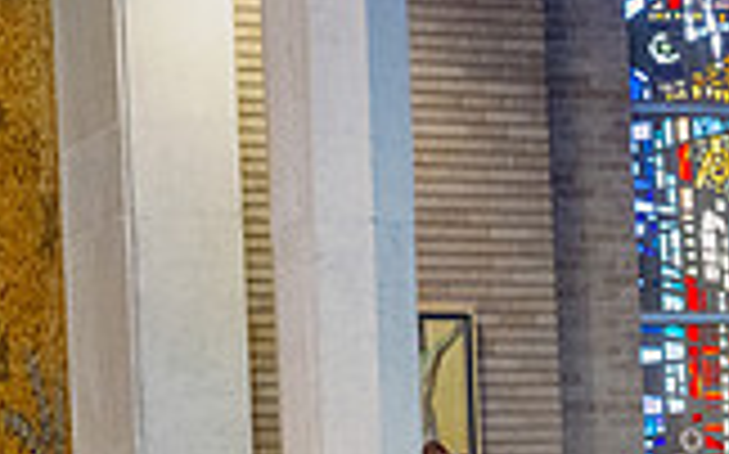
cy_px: 753
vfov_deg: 7.2
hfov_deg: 11.0
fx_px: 3554
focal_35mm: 179
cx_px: 1278
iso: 2000
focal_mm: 49
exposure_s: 1/160
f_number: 2.8
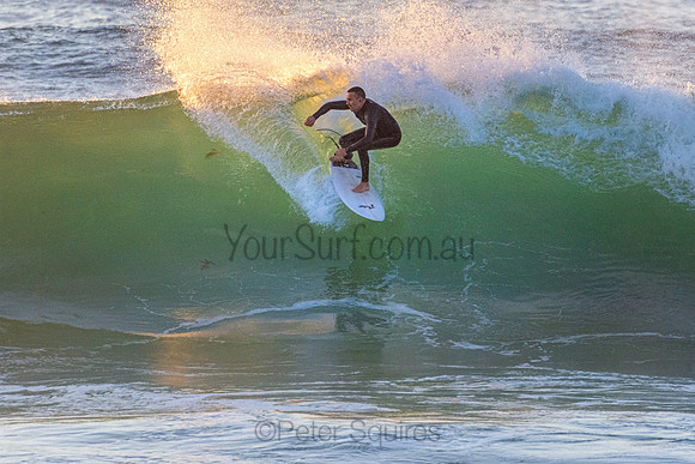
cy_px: 232
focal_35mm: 750
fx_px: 14482
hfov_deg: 2.7
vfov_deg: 1.8
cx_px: 348
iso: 1800
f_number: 5.6
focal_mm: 500
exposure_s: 1/1600
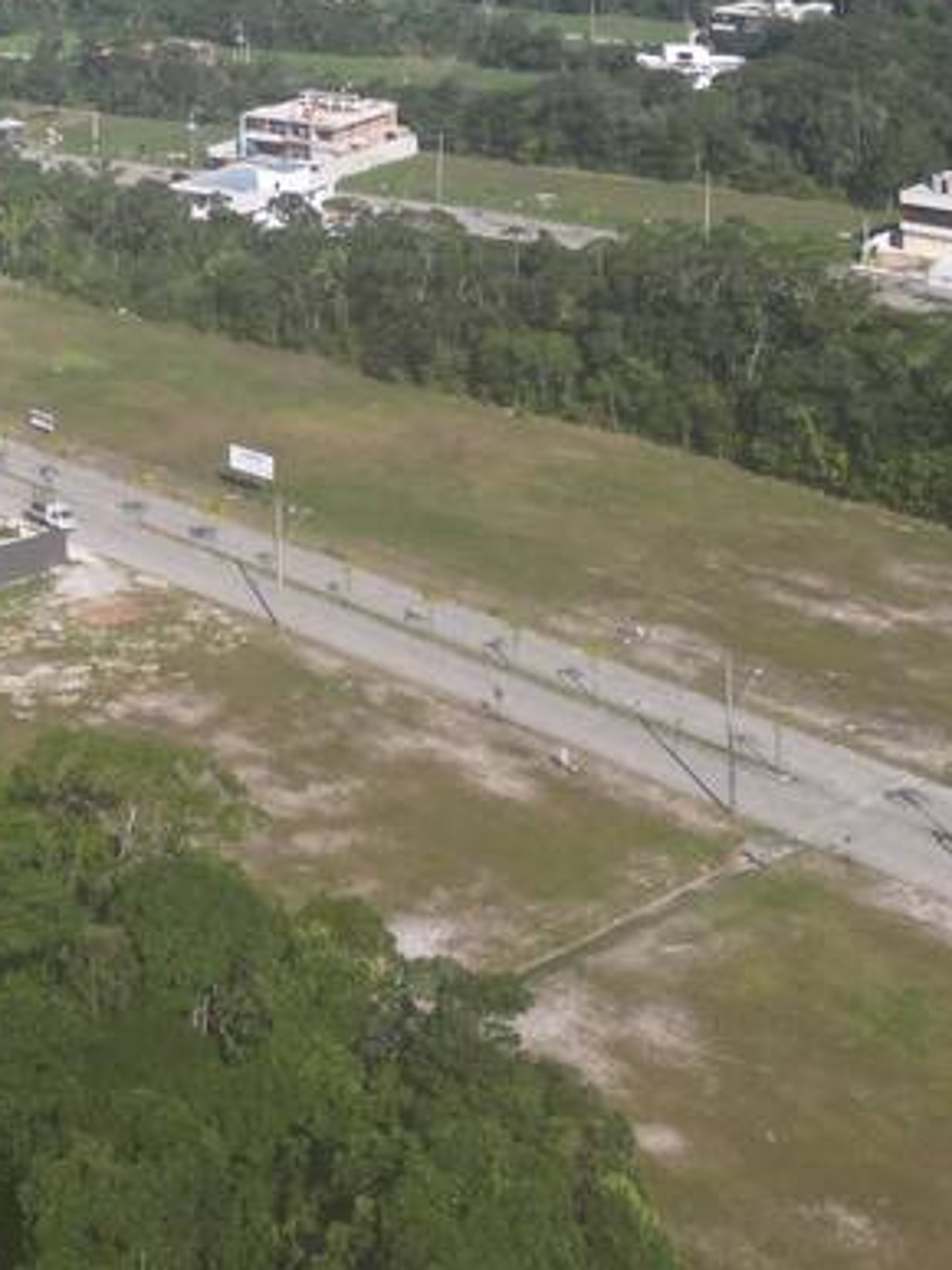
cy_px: -315
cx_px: -79
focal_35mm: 67
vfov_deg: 25.5
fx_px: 2458
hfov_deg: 20.9
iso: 100
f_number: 1.7
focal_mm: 6.72
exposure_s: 1/2500
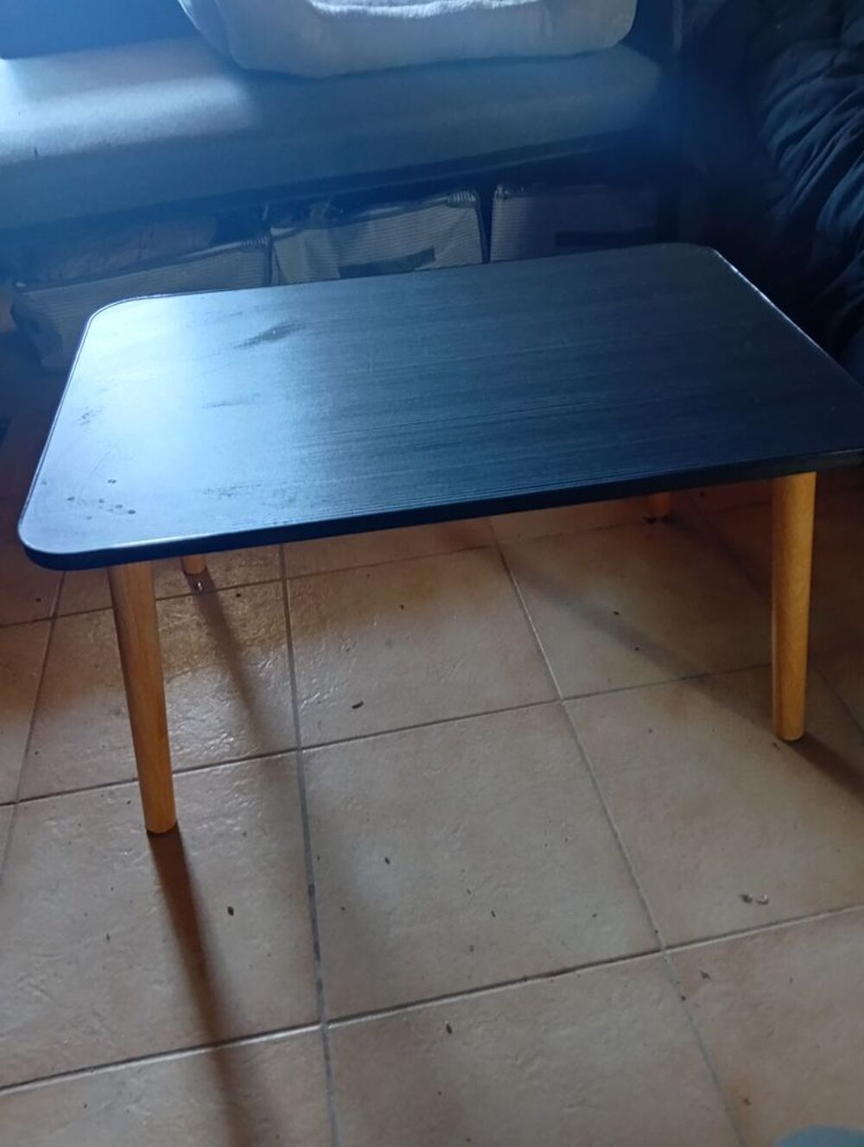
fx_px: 863
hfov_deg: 53.2
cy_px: 574
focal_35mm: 26
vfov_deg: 67.2
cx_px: 432
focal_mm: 3.96
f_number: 1.8
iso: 646
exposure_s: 1/20
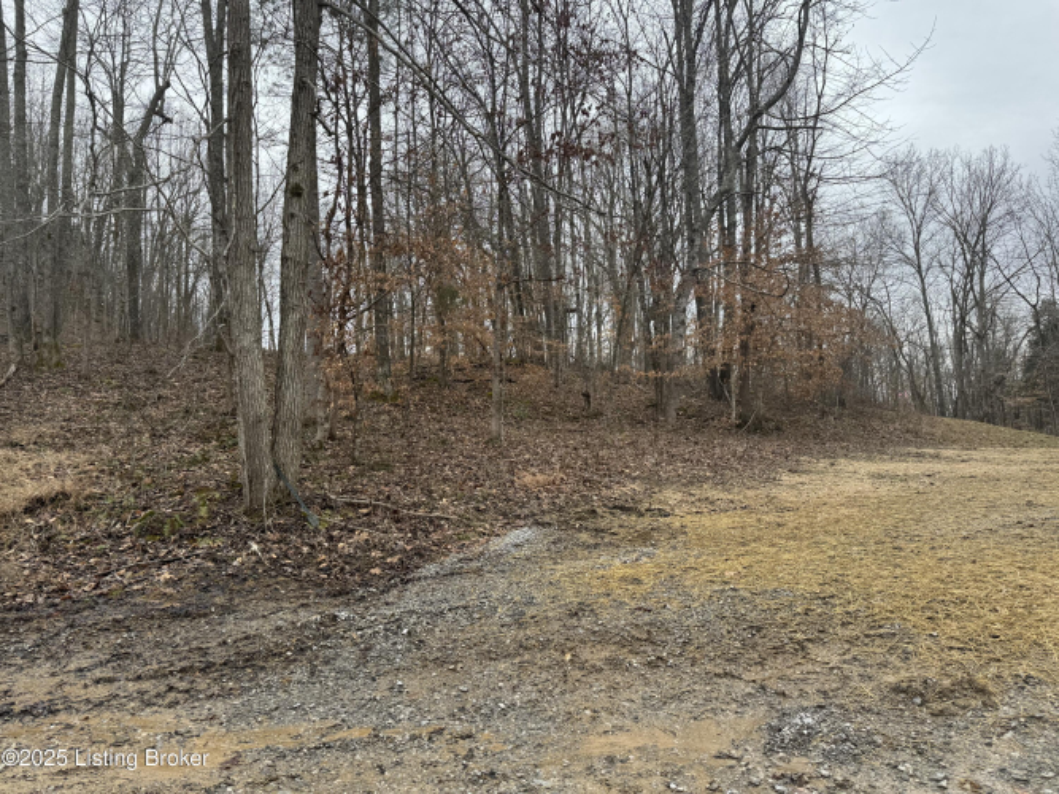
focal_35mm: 24
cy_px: 397
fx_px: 734
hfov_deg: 71.6
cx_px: 530
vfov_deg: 56.8
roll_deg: +3.7
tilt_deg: +5.1
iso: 80
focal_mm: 6.76
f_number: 1.78
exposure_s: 1/604
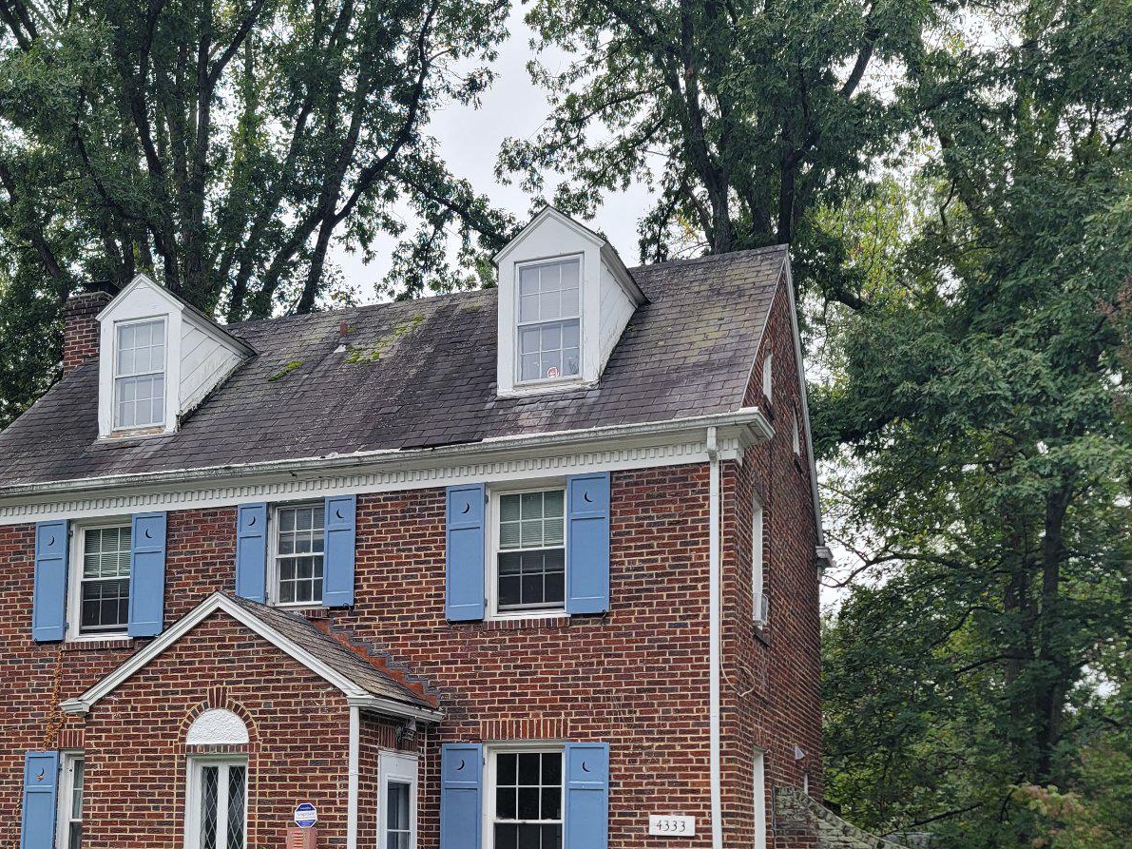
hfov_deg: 43.5
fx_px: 1406
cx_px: 429
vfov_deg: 32.5
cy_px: 705
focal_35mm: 43
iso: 20
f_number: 1.8
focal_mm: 7
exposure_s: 1/193
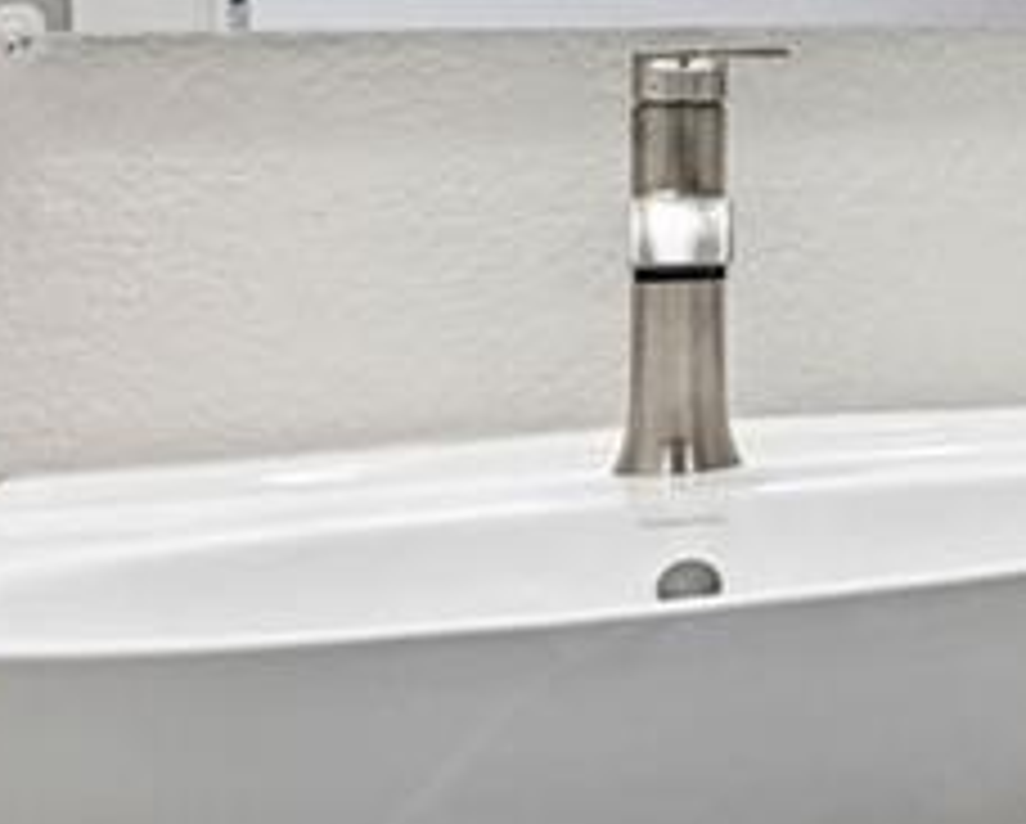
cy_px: -54
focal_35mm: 92
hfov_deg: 14.5
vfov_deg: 16.3
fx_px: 2797
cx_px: 2385
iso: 400
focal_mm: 14
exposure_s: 1/3.33
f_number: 11
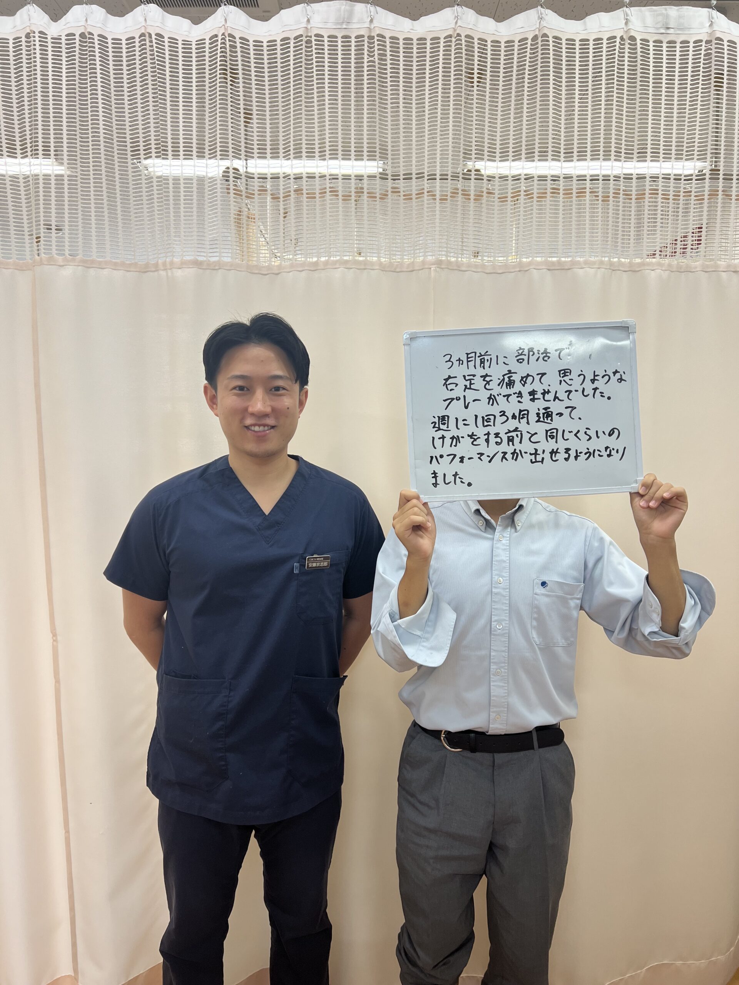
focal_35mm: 26
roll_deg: -0.5
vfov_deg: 67.3
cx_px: 370
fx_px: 740
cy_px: 492
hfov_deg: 53.1
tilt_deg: -6.3
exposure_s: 1/121
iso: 50
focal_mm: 5.7
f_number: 1.5
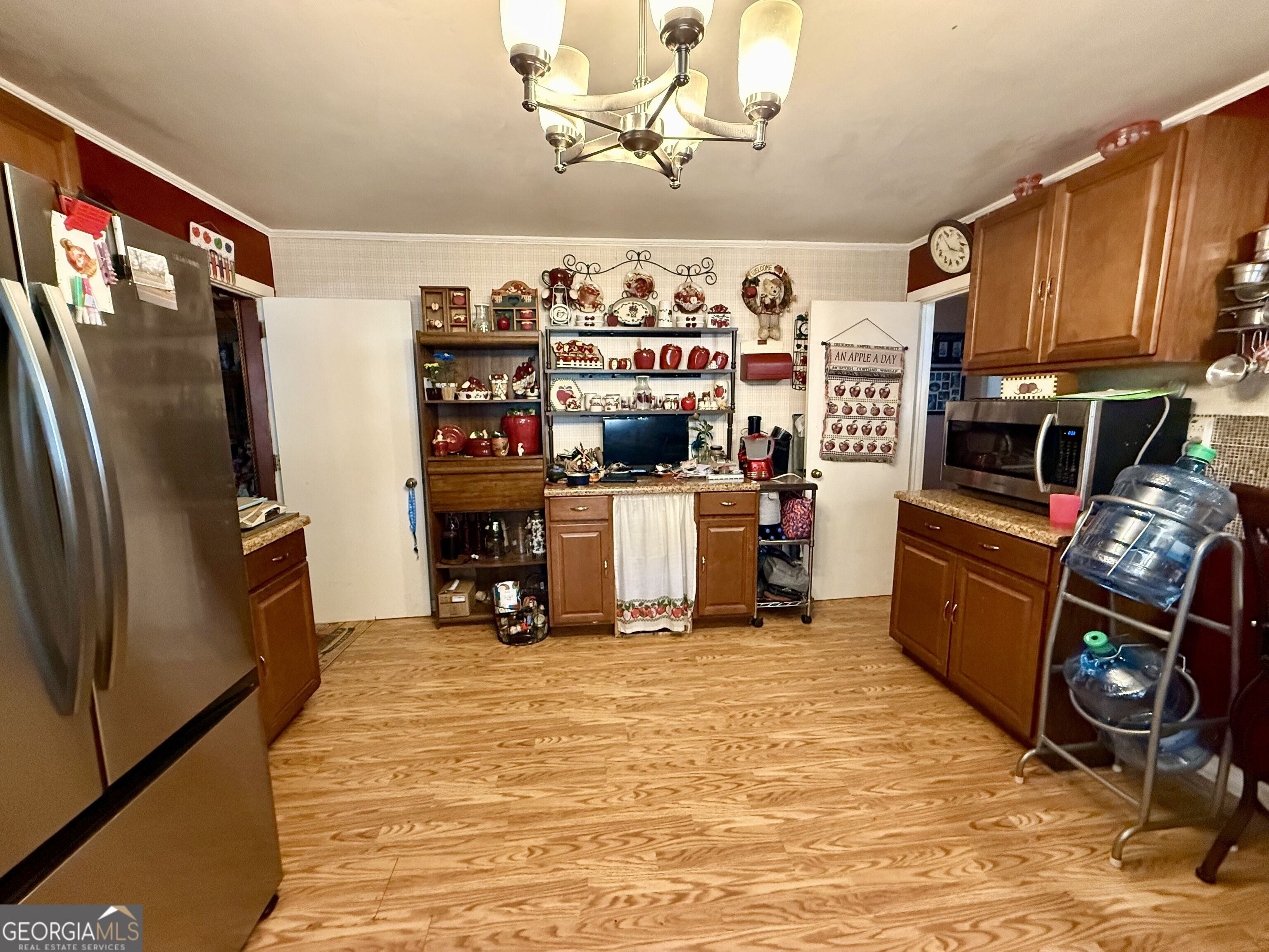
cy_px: 476
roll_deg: +0.6
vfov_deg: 85.7
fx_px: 513
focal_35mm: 14
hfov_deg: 102.1
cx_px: 634
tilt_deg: -7.4
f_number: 2.2
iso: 800
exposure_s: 1/60
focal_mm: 2.22
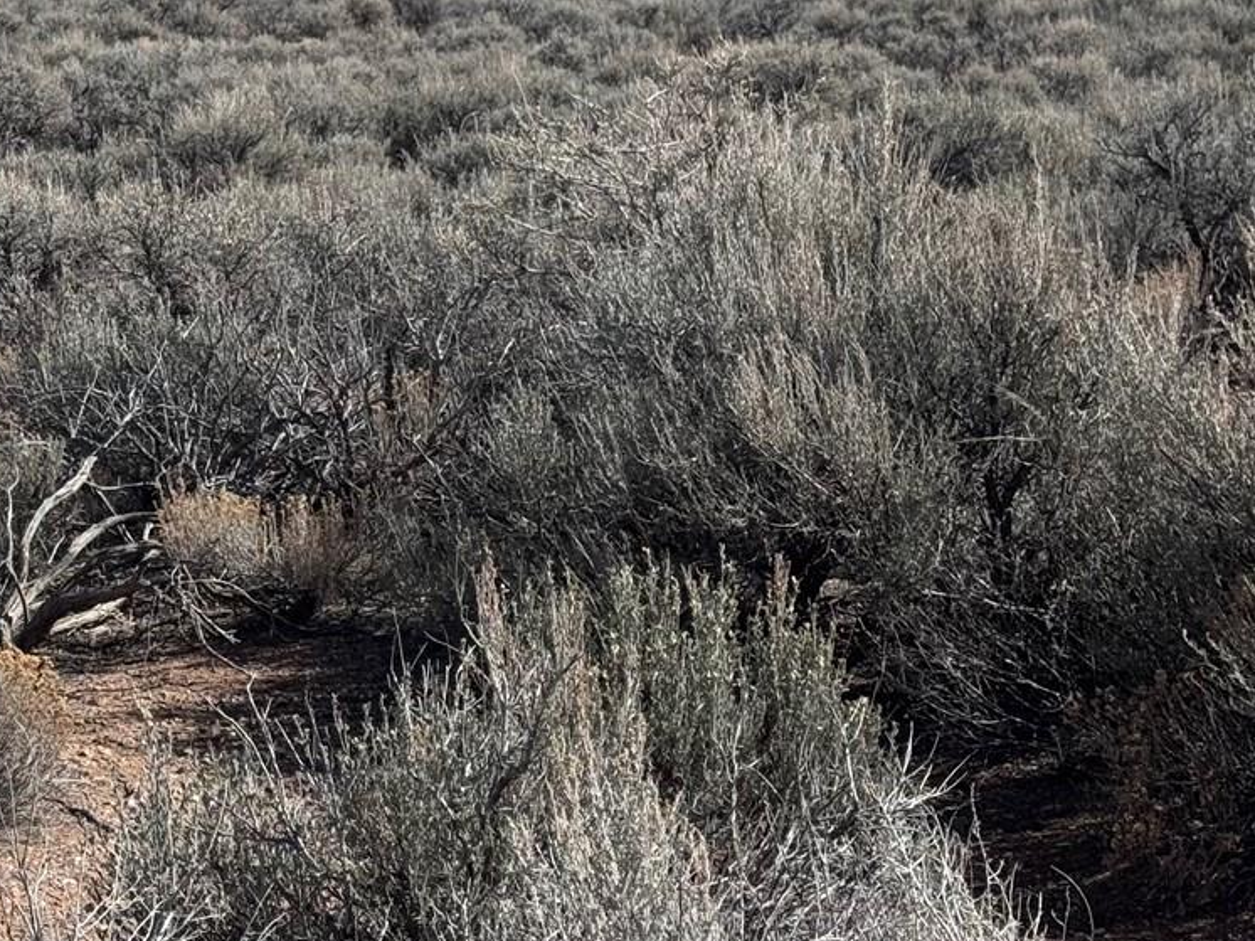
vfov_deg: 14.3
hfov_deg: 18.6
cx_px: 30
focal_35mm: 103
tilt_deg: -4.1
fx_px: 3733
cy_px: 199
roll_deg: -0.9
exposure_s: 1/6410
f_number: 1.78
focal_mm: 6.76
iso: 64
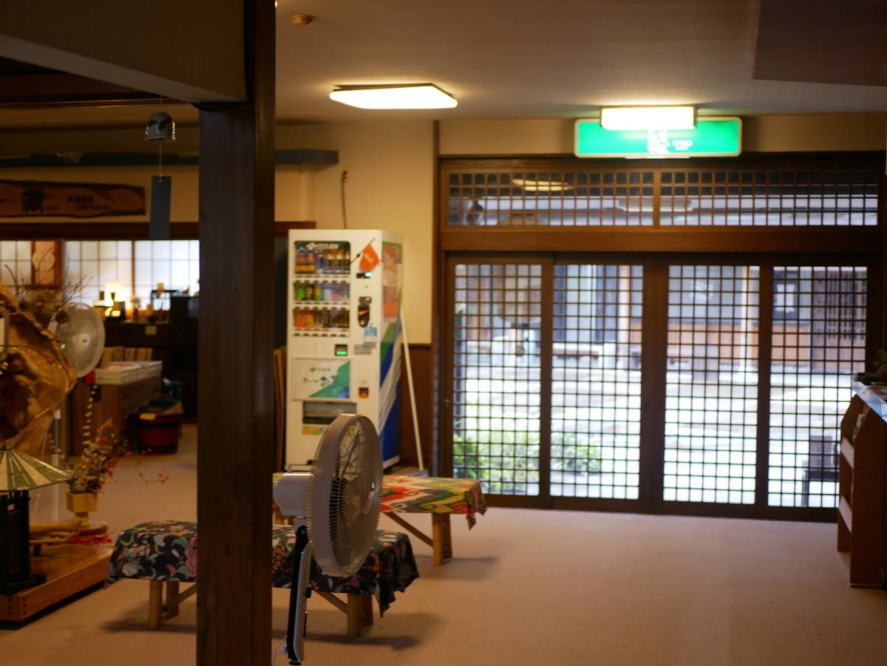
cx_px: 444
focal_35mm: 50
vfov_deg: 29.1
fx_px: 1282
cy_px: 333
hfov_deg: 38.2
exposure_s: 1/60
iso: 320
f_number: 1.7
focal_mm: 25
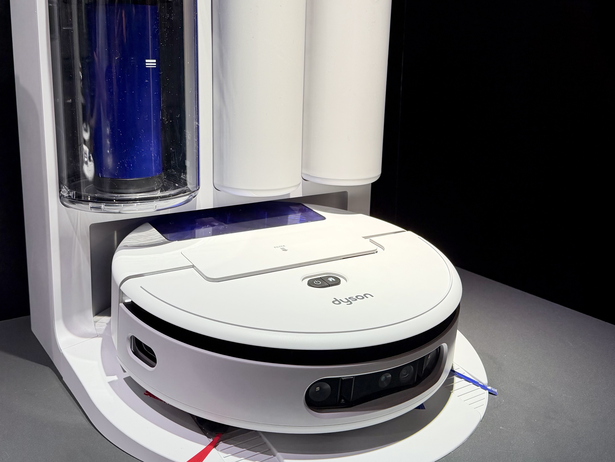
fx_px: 640
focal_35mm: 36
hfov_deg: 51.3
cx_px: 274
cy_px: 192
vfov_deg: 39.5
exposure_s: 1/80
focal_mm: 6.76
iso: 200
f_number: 1.78
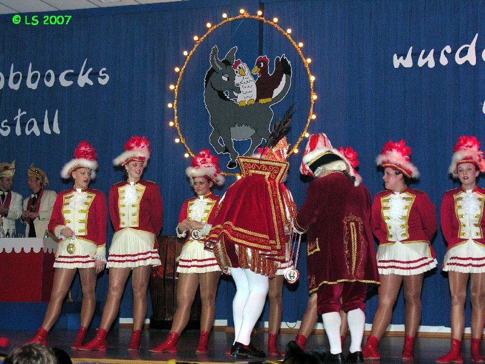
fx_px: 1093
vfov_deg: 18.9
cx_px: 242
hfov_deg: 25.0
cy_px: 182
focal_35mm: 78
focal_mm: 19.8
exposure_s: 1/60.1
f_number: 4.3
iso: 200
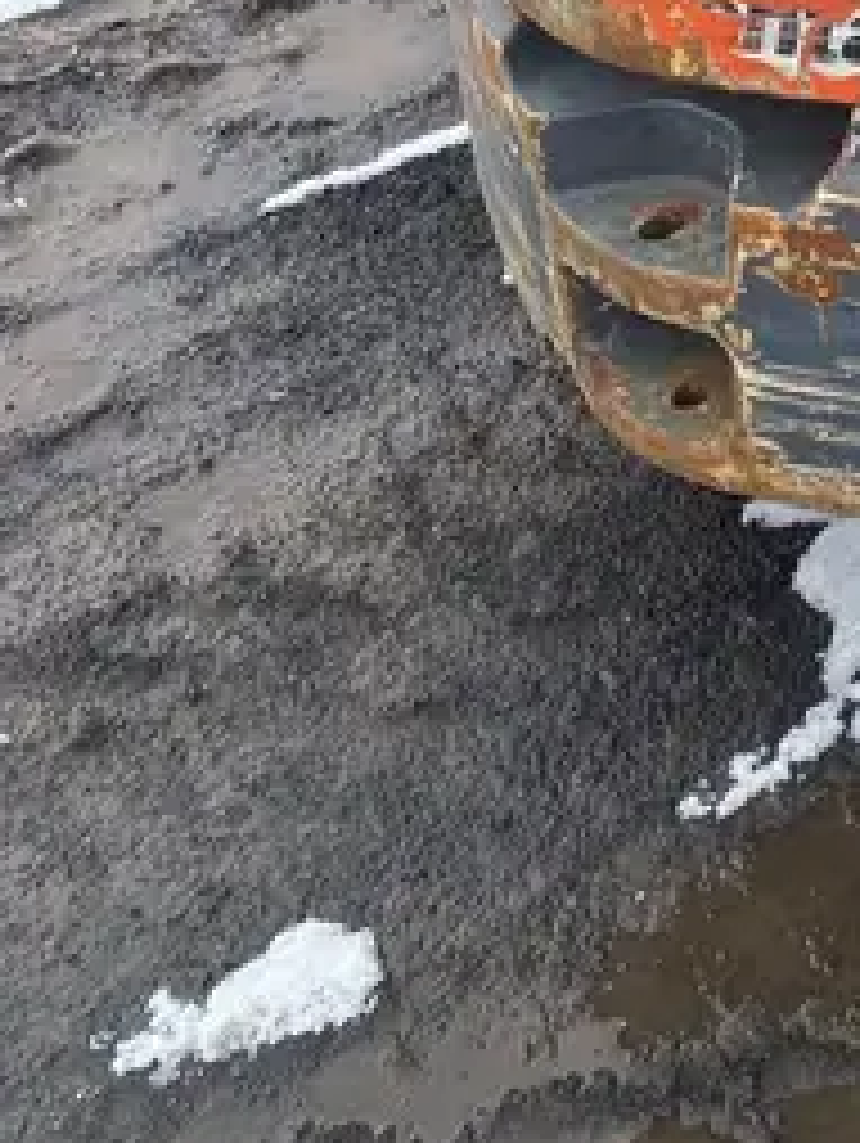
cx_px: 1220
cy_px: -488
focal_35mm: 75
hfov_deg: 17.9
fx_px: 2480
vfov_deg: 22.2
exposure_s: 1/1093
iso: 32
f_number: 1.8
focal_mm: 4.25
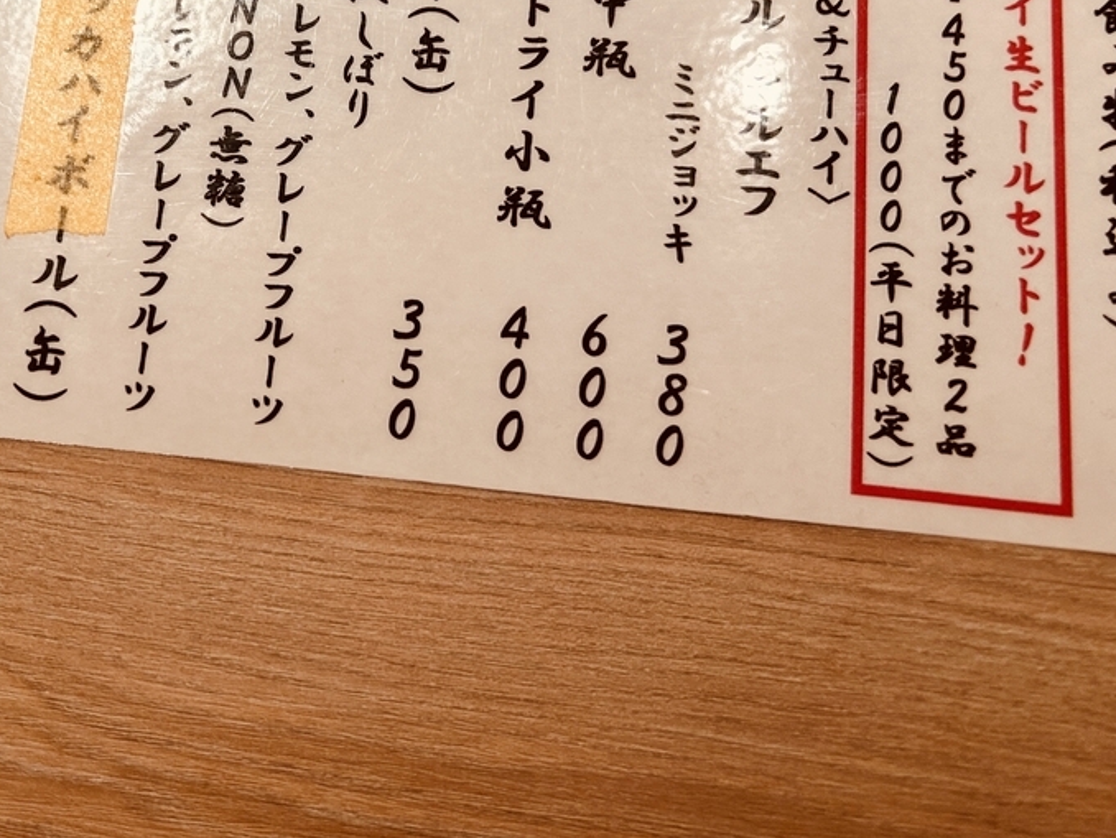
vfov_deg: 30.5
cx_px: 229
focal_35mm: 46
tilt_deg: -76.1
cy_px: 133
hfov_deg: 39.6
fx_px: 1484
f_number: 1.5
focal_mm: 5.7
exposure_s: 1/50
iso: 100
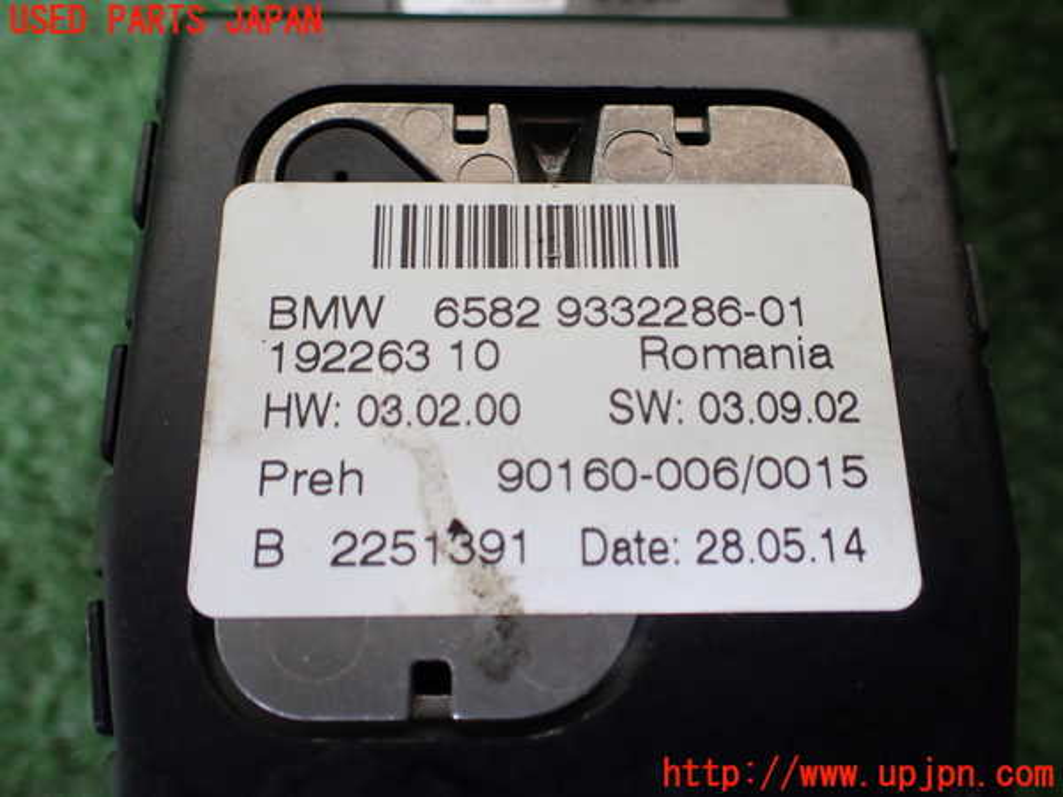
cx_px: 532
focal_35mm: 30
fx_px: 921
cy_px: 398
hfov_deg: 60.0
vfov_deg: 46.8
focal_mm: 5.4
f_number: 2.3
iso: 160
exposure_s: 1/125
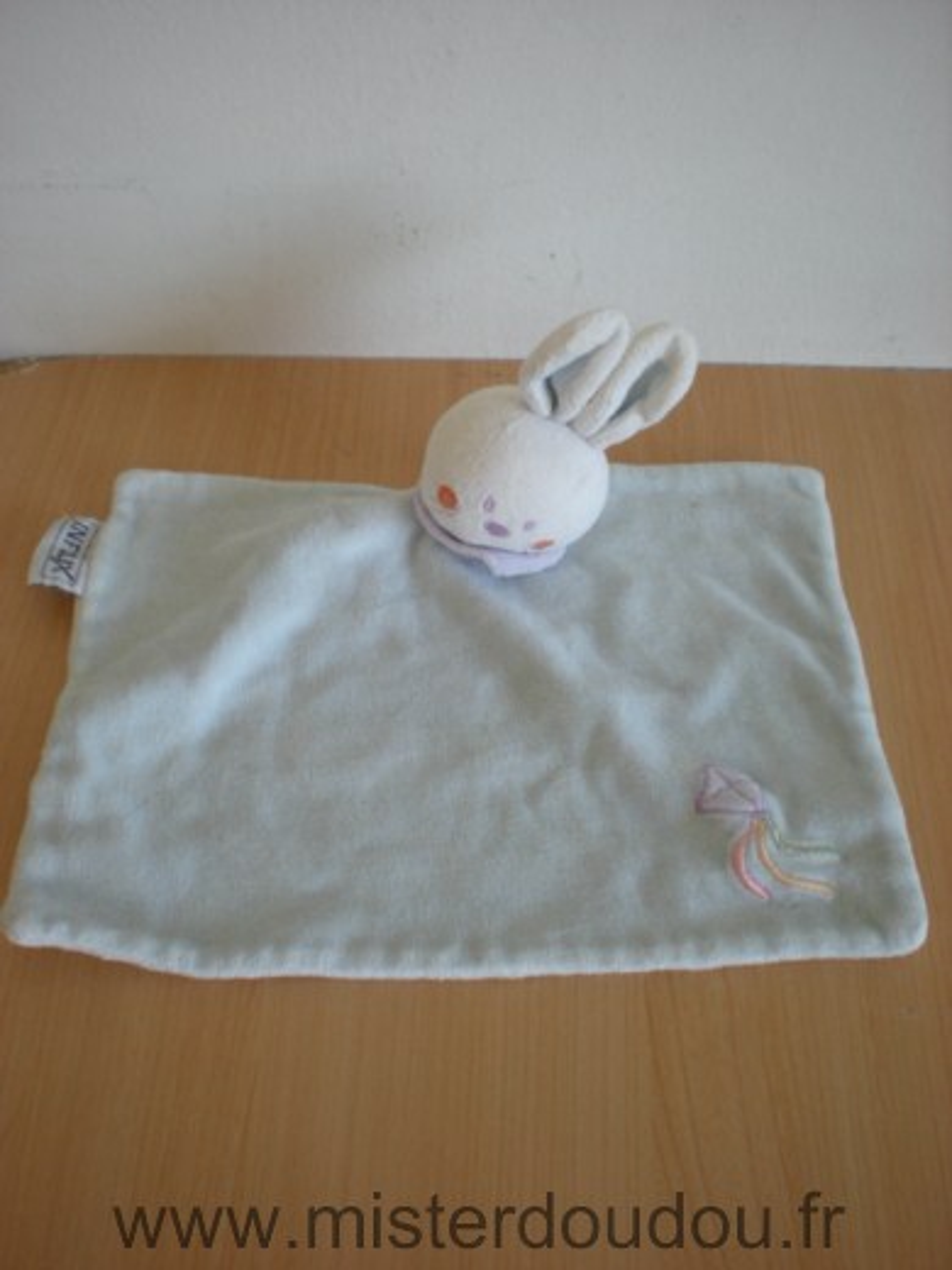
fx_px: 1393
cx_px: 476
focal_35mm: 38
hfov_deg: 37.7
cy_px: 635
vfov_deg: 49.0
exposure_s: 1/18.6
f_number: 3.1
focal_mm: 6.3
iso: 64
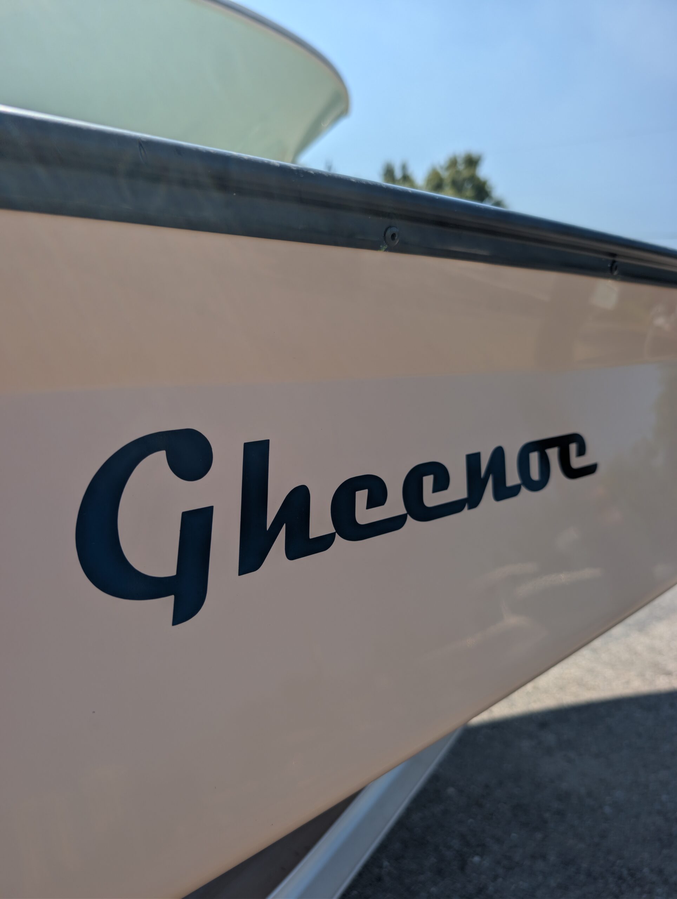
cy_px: 450
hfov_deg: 56.9
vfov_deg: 71.5
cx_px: 338
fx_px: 624
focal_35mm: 24
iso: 20
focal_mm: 6.9
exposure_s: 1/1168
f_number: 1.68
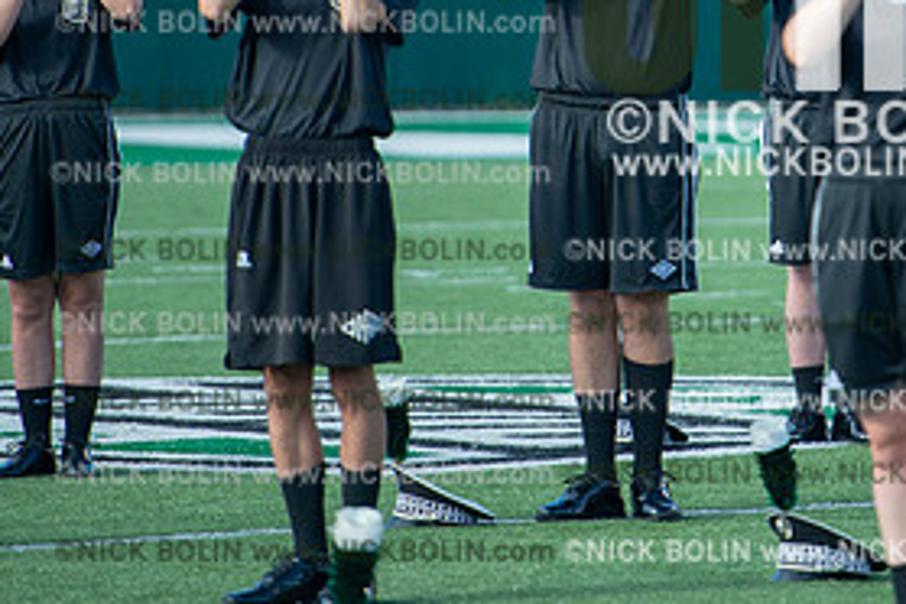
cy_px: 23
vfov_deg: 3.3
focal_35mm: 416
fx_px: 10469
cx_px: 812
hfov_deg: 4.9
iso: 160
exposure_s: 1/1000
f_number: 2.8
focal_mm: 200
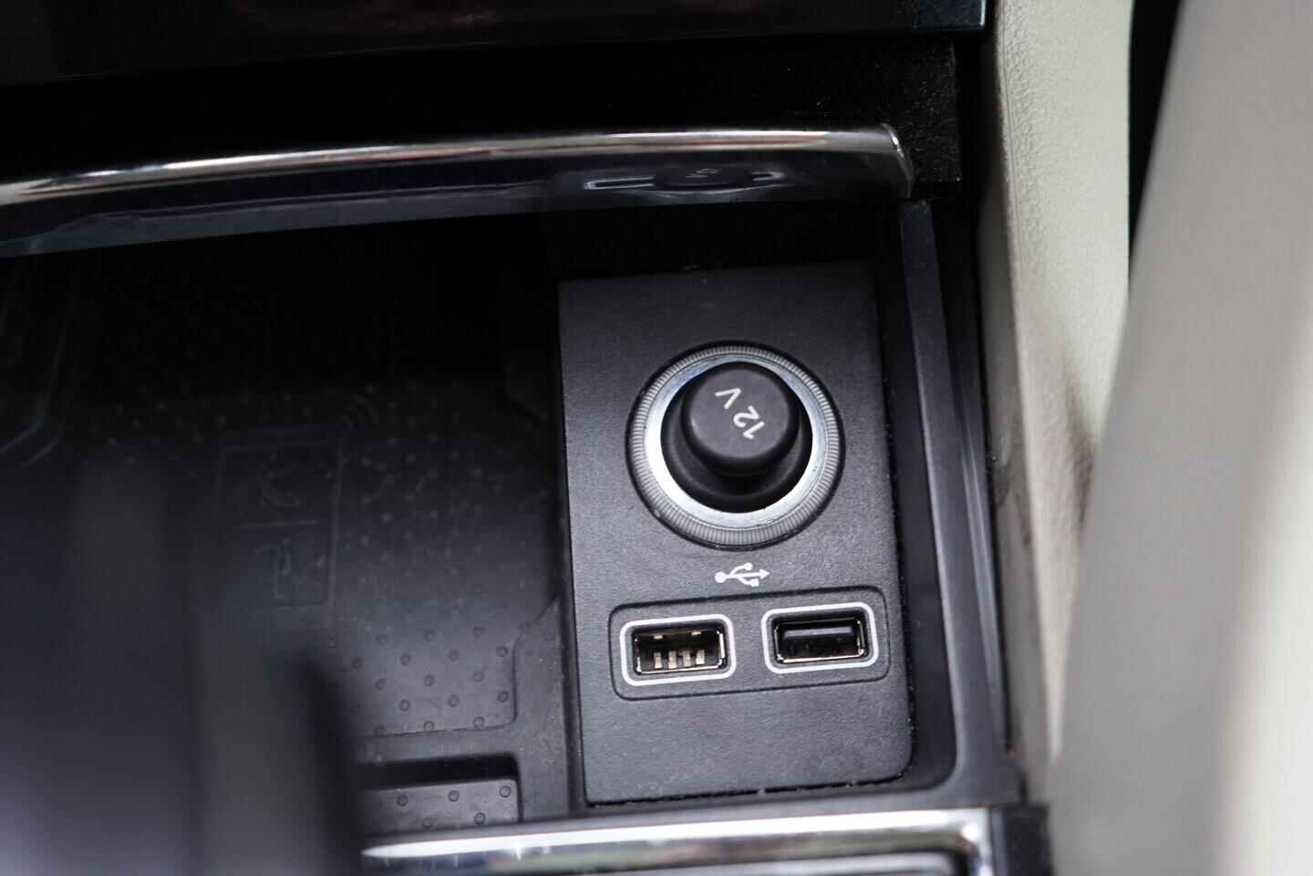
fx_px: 1313
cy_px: 438
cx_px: 656
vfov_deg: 36.9
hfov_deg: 53.1
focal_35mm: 36
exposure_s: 1/40
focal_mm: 24
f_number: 2.8
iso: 500
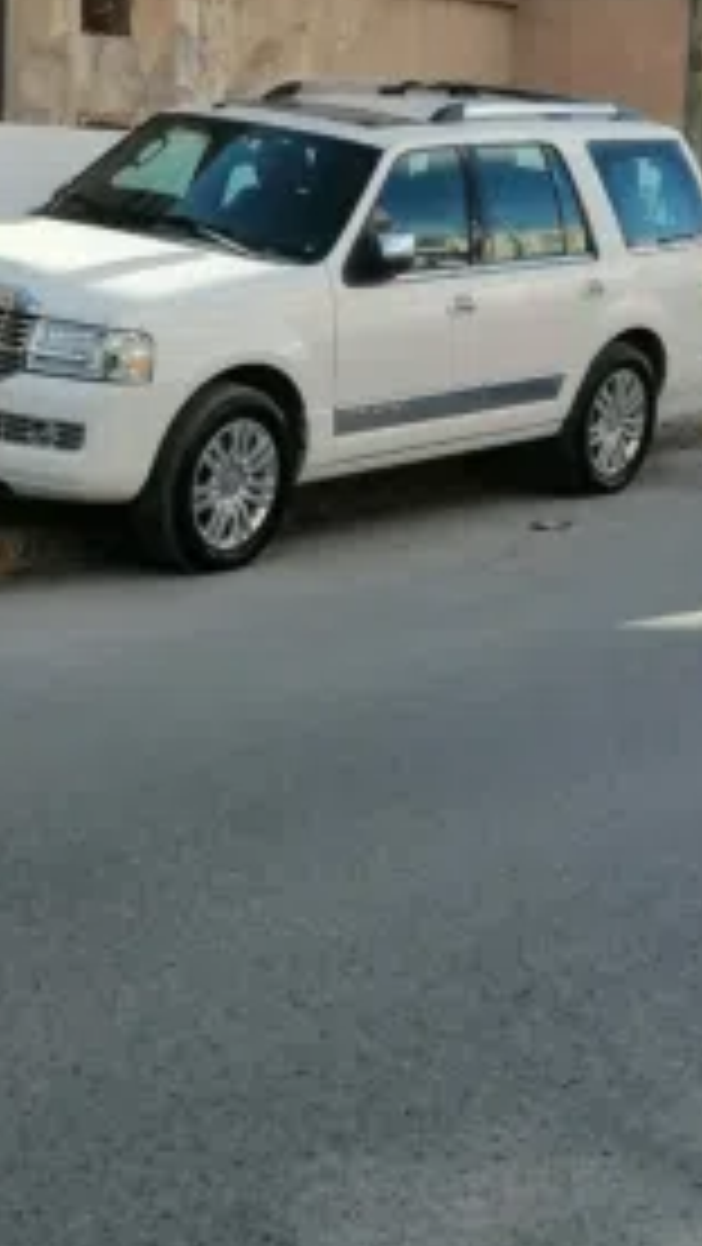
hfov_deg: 18.2
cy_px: 432
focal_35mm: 66
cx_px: 256
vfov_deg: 31.7
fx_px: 2182
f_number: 1.8
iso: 50
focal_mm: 3.95
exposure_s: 1/737
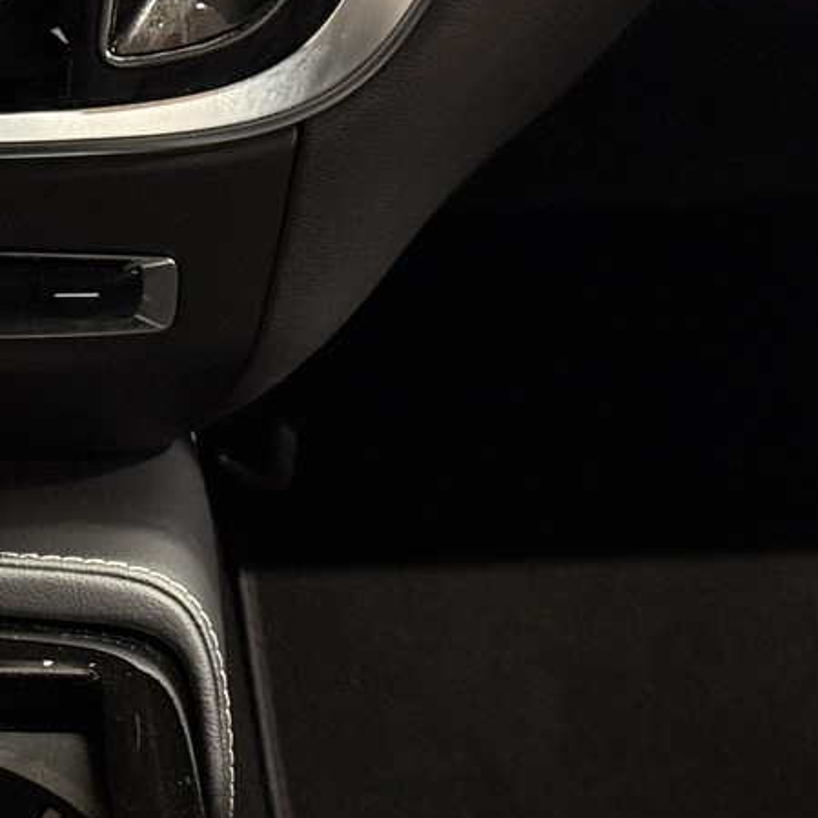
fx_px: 3636
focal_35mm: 136
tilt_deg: -39.4
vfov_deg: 12.7
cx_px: -233
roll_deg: +0.4
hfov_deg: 12.5
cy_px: 847
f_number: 1.78
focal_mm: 6.76
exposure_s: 1/40
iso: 500
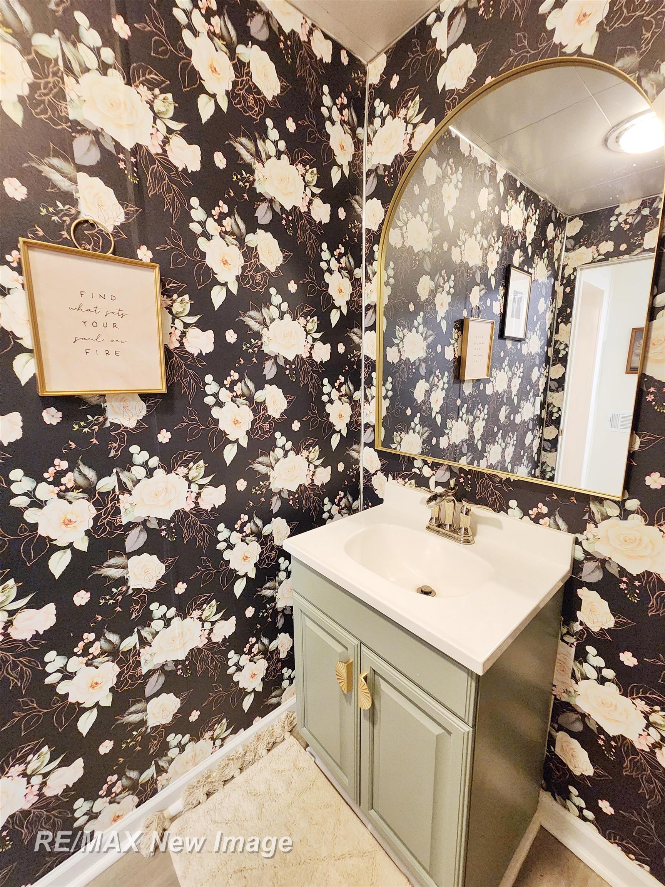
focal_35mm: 13
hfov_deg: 89.9
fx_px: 333
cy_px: 444
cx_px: 332
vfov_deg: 106.2
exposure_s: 1/30
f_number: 2.2
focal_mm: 2.2
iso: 640
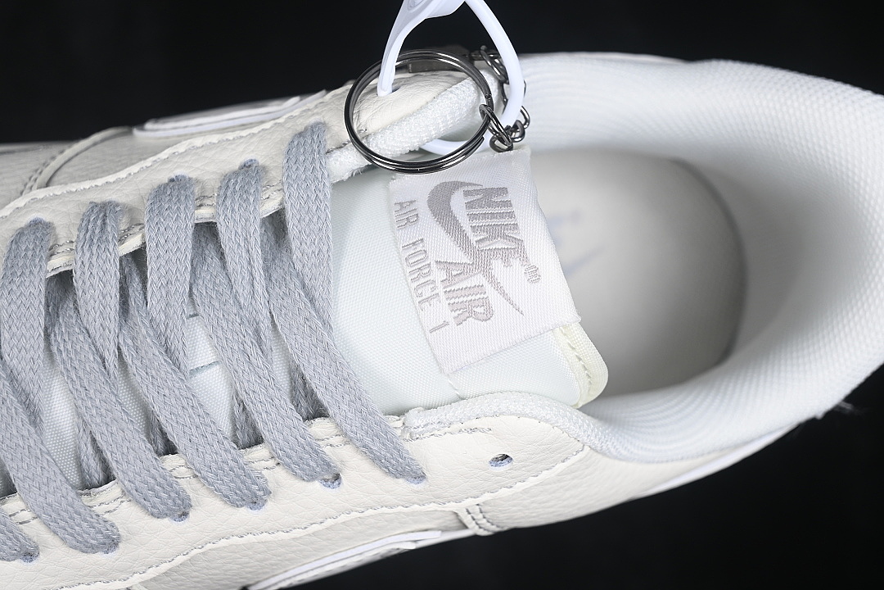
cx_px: 442
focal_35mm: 75
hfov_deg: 27.0
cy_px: 295
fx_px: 1842
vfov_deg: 18.2
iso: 160
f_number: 7.1
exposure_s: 1/80
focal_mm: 50
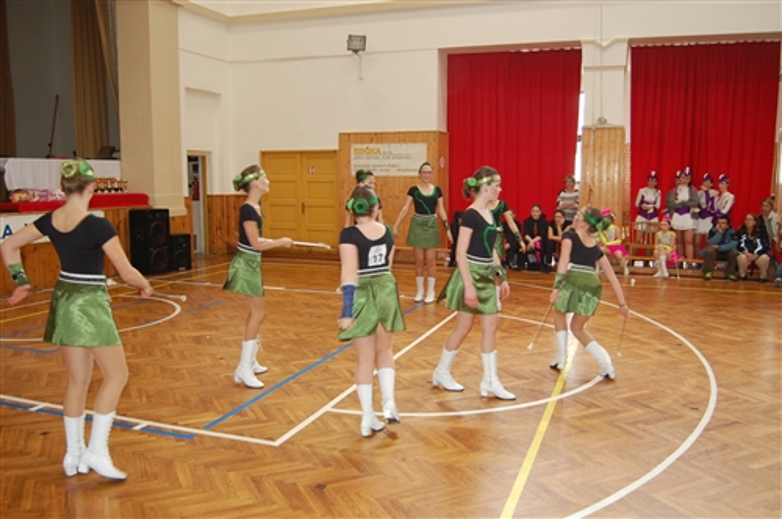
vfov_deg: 43.5
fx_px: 651
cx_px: 391
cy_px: 260
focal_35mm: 30
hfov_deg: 62.0
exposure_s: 1/60
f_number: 3.8
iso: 400
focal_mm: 20
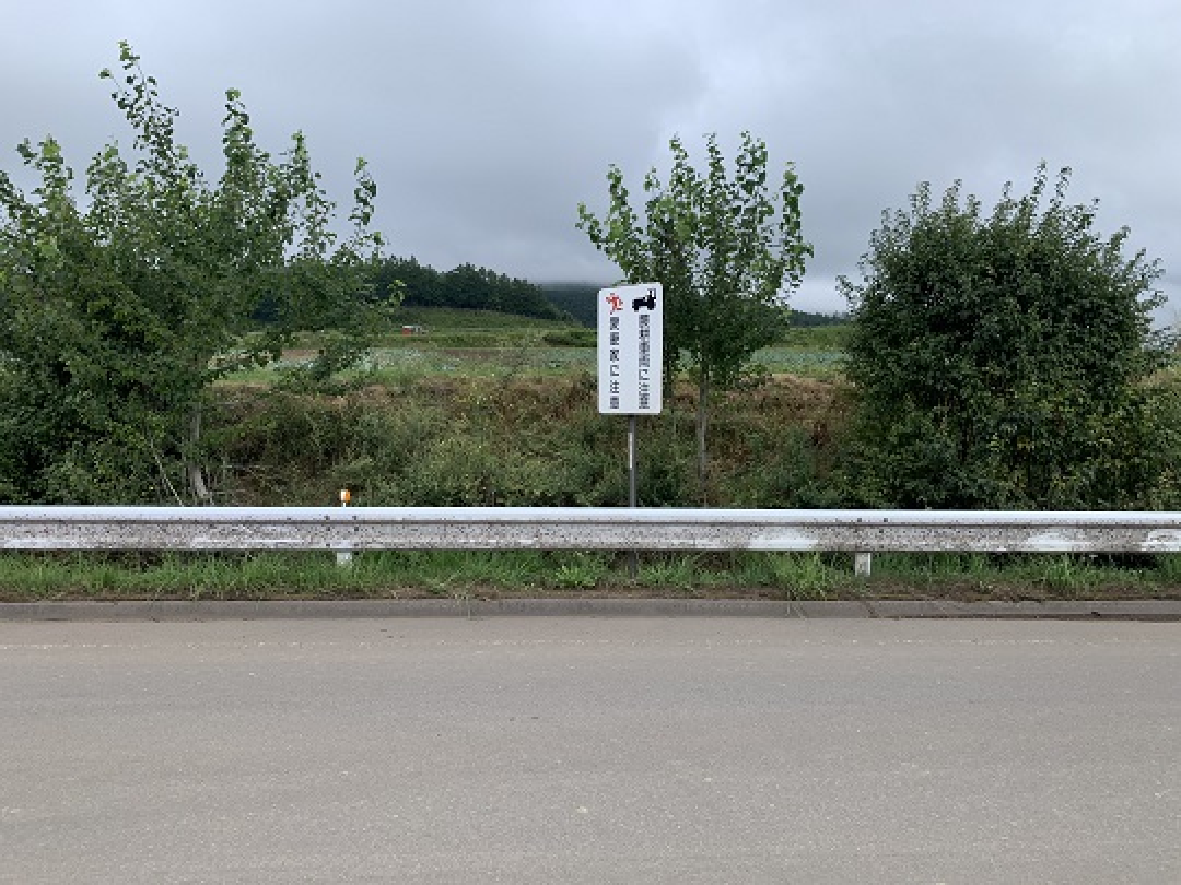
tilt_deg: -3.7
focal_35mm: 26
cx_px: 590
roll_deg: -0.2
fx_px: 887
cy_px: 442
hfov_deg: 67.3
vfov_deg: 53.1
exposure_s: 1/759
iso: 25
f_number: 1.8
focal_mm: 4.25
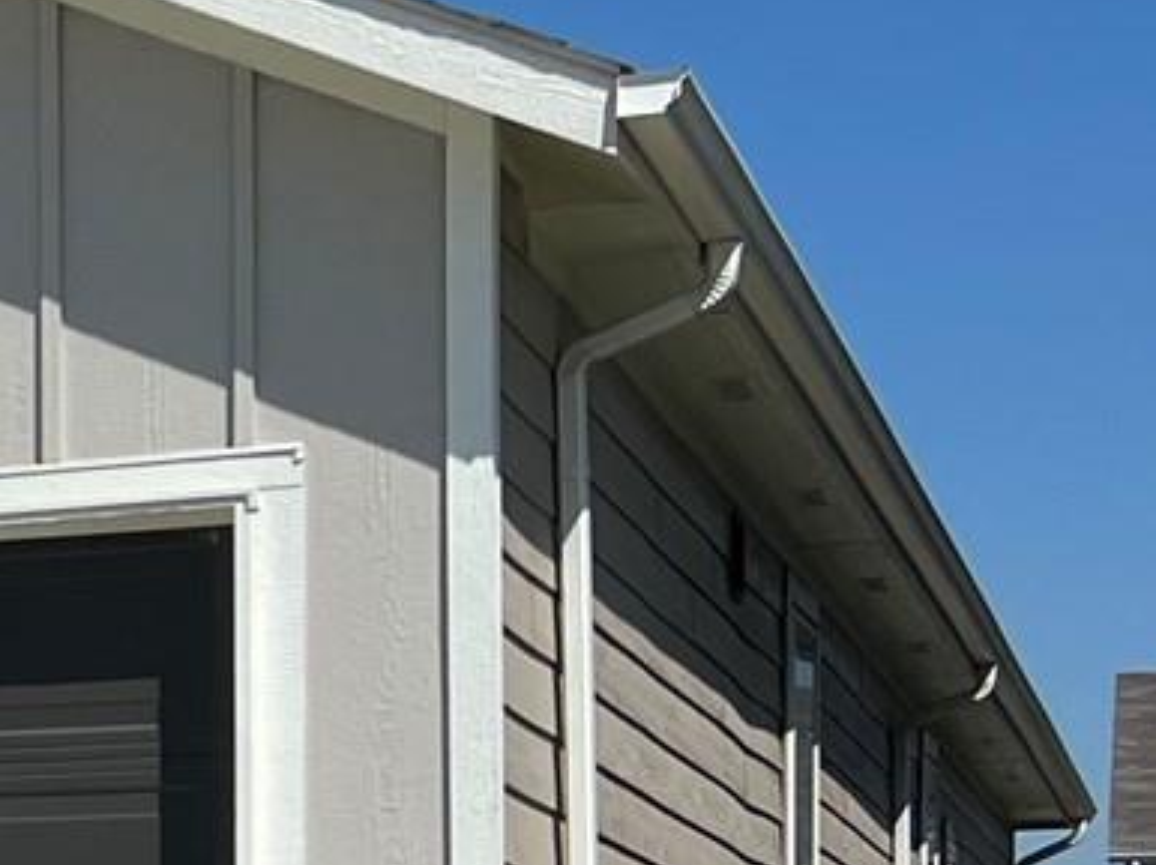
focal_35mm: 138
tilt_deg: -0.5
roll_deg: -0.1
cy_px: 1152
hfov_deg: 11.9
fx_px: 4606
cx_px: -1536
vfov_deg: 10.5
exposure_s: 1/8696
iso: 50
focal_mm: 5.7
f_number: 1.5
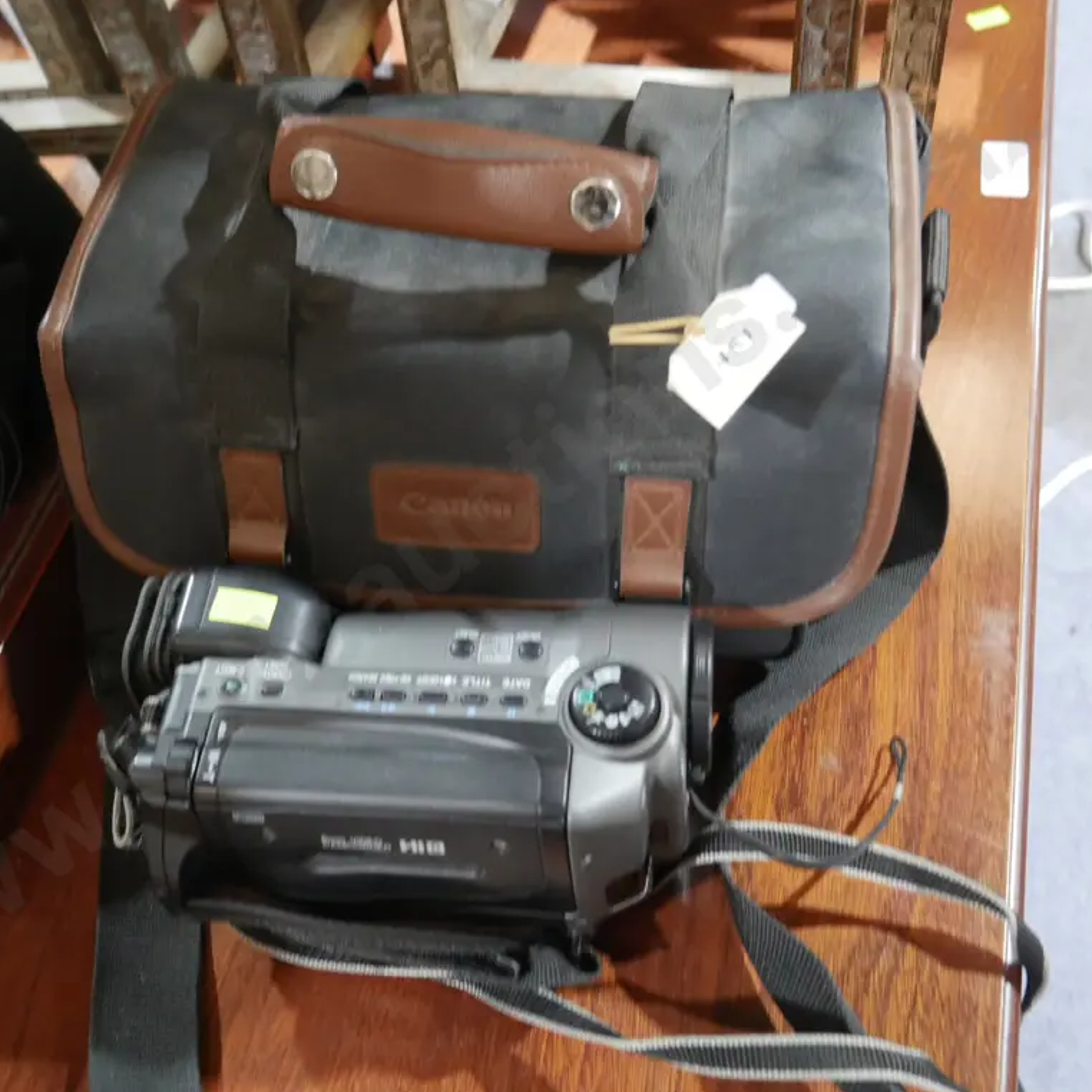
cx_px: 447
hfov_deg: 43.7
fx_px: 1356
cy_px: 546
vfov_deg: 43.9
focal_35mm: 38
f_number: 3.6
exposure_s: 1/50
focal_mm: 16
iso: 3200
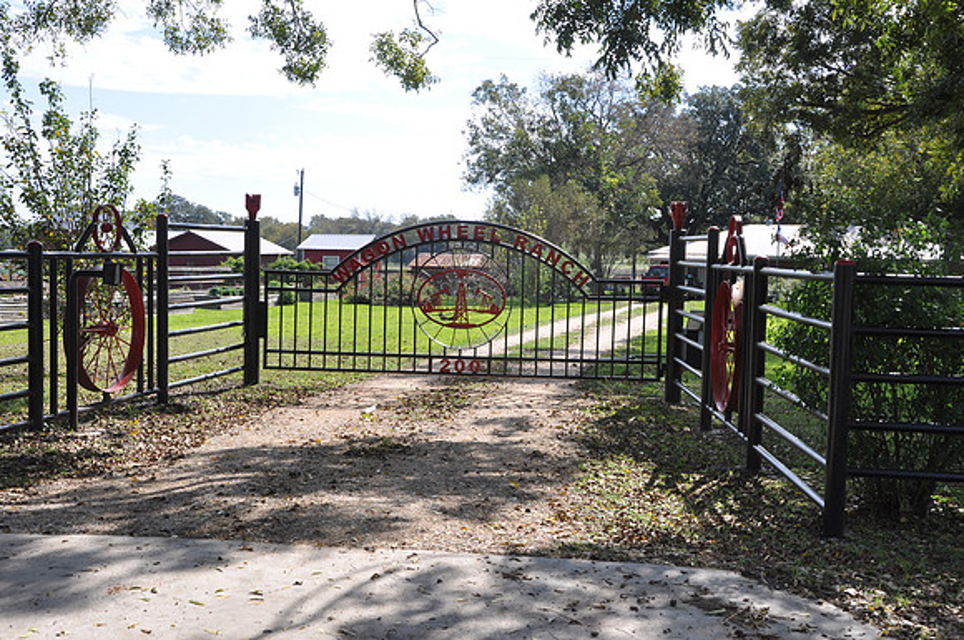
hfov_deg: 49.6
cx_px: 482
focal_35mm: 39
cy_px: 320
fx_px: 1043
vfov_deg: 34.1
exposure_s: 1/125
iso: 200
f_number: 11
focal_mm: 26
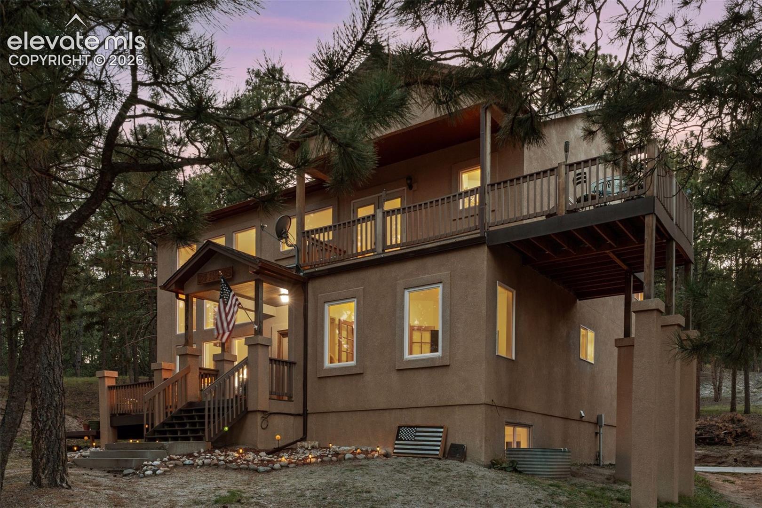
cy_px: 254
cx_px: 381
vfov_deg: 43.6
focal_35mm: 30
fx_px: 635
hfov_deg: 61.9
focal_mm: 30
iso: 500
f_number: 8
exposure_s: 1/1.25
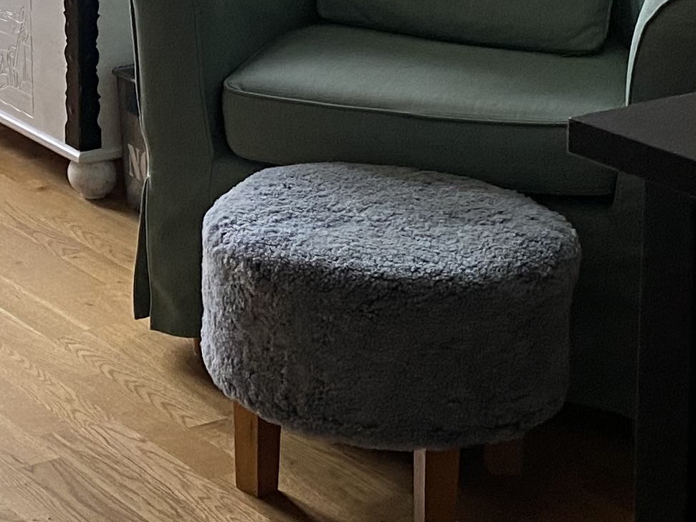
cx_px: -287
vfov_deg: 13.2
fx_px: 2171
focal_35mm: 108
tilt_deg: -9.0
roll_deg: +1.8
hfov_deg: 16.8
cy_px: -161
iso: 100
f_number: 1.8
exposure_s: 1/50
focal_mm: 4.25
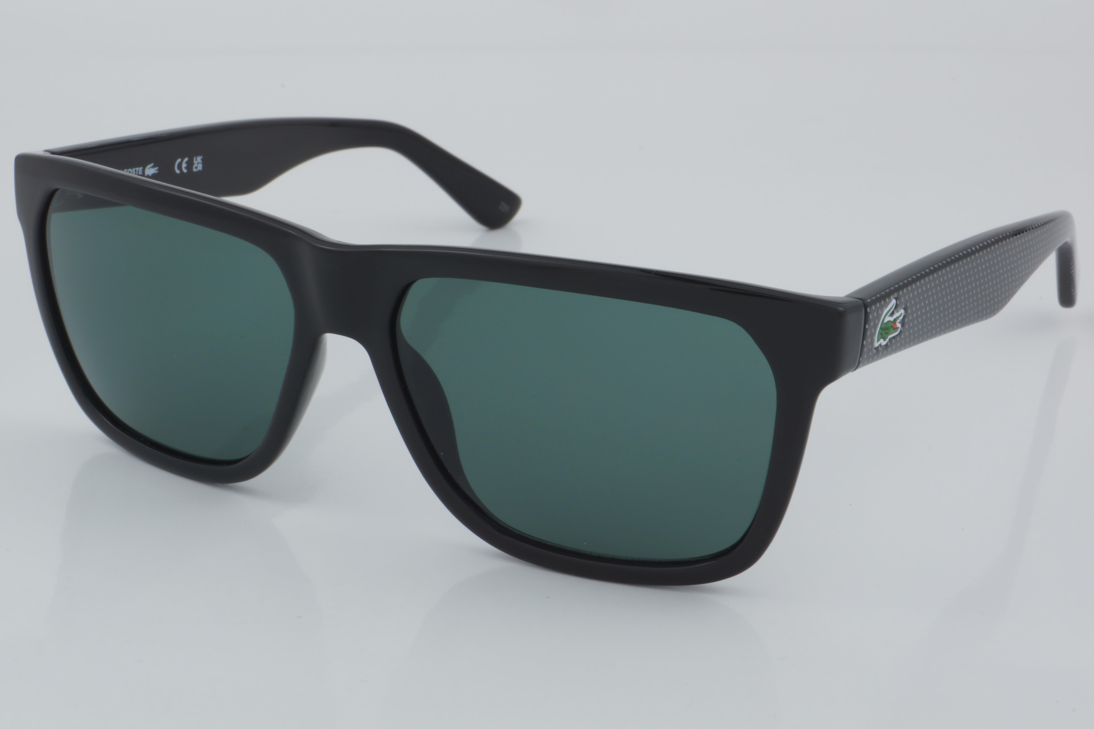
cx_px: 547
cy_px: 364
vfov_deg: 18.2
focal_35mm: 75
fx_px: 2279
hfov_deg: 27.0
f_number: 32
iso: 100
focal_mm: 50
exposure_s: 1/4
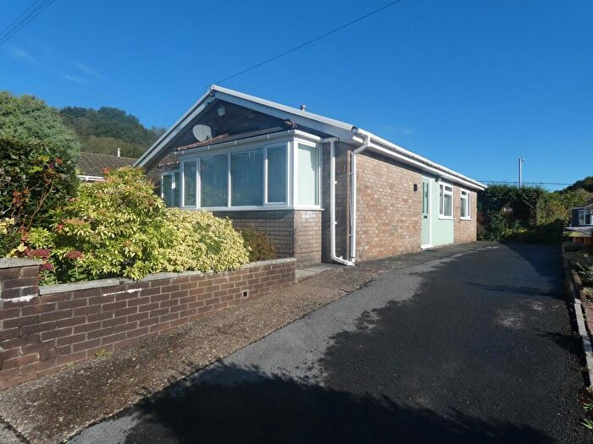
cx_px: 296
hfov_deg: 81.7
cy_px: 222
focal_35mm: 20
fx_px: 343
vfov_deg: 66.0
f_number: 4
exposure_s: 1/1000
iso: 80
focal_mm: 3.6
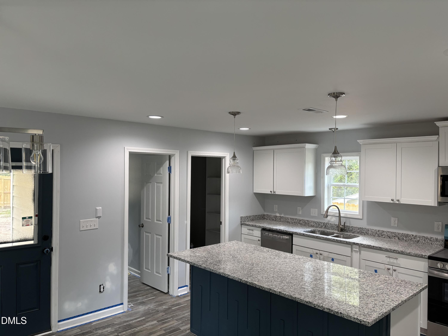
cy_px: 168
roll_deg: -0.1
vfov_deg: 53.1
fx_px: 336
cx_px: 224
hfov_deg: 67.3
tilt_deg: +0.3
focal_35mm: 26
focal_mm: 5.96
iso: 125
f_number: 1.6
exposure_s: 1/120
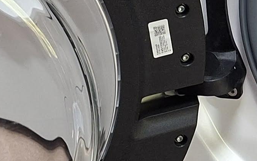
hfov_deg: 13.9
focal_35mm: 145
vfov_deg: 9.0
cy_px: 8
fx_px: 1015
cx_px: 320
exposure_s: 1/33
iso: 320
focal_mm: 5.54
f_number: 1.8
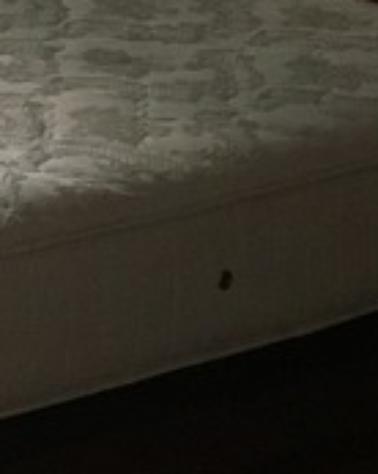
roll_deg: -1.4
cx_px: -485
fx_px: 2297
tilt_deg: -6.3
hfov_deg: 8.7
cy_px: -419
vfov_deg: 10.9
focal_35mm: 164
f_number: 2.2
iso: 200
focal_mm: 4.15
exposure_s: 1/33
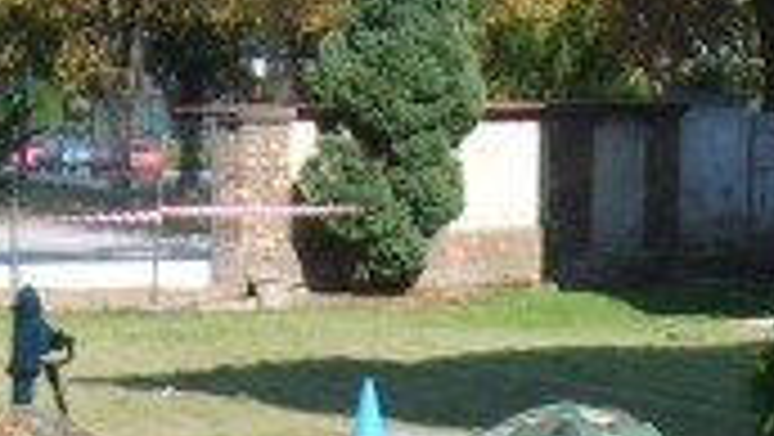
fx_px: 3635
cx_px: 468
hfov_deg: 12.1
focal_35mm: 177
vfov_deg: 6.7
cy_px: 787
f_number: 2.8
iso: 50
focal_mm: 5.8
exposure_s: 1/750
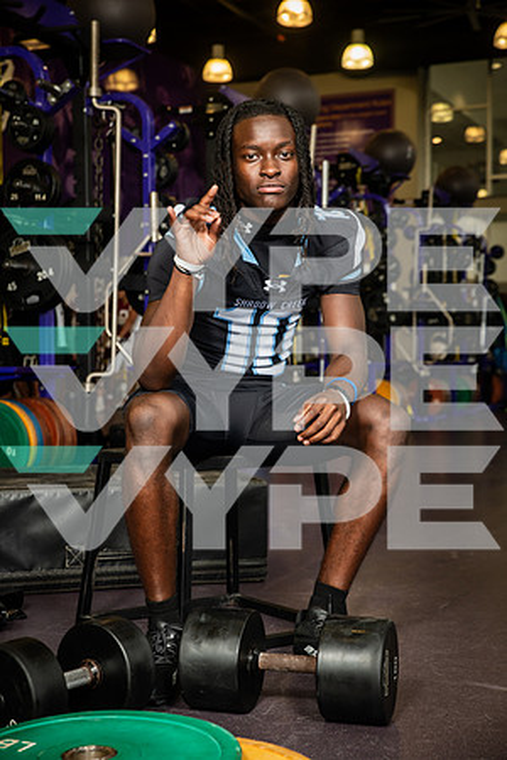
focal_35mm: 58
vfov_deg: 34.5
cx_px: 254
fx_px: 1225
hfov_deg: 23.4
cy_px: 380
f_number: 5.6
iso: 500
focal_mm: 58
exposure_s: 1/250
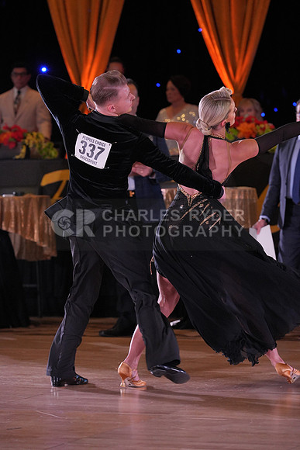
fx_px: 1874
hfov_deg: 9.2
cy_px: 225
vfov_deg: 13.7
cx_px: 150
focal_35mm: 150
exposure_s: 1/500
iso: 2000
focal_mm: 150
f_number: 4
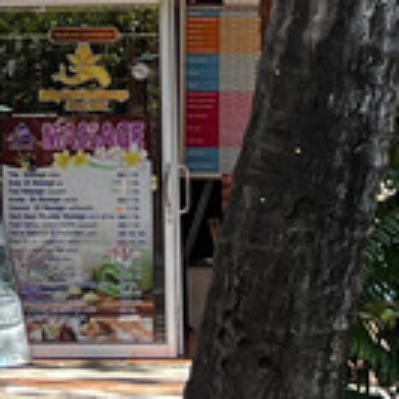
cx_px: -153
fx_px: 2712
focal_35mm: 208
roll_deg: +0.8
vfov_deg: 8.3
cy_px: -51
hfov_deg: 8.3
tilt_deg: +3.2
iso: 50
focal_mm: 5.7
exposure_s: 1/700
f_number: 1.5
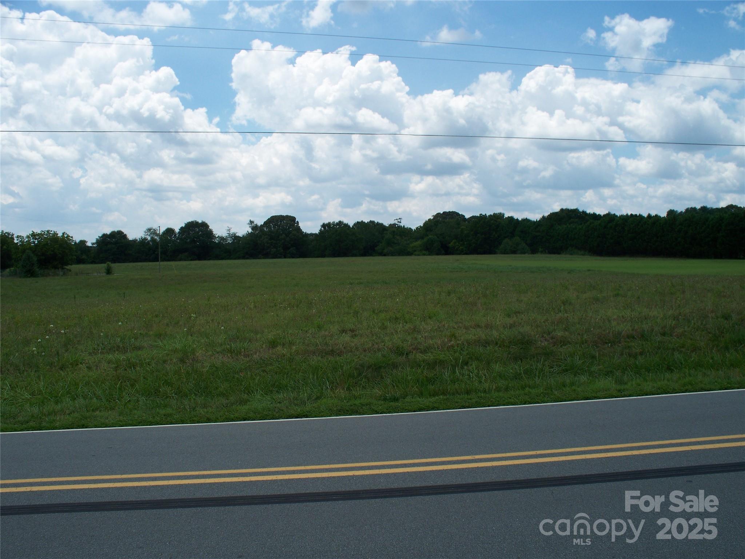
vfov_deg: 39.7
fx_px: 775
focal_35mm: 36
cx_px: 372
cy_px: 280
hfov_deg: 51.4
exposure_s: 1/500
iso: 64
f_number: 5
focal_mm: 7.54
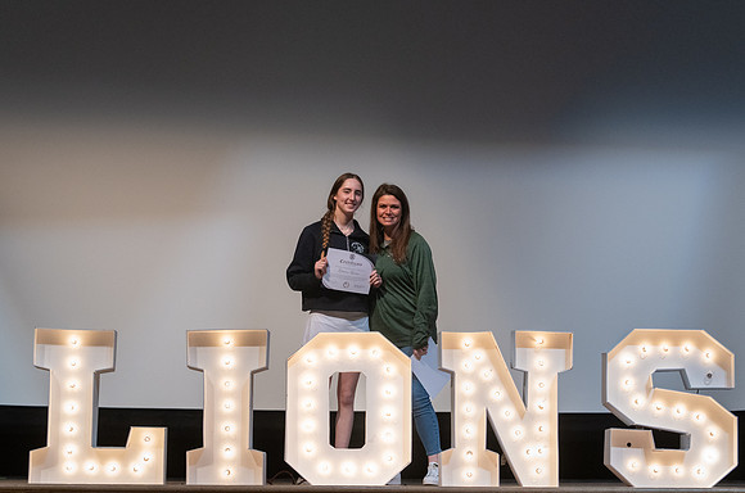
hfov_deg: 24.7
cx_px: 393
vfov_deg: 16.5
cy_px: 231
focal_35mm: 82
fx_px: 1702
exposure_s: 1/320
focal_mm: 70
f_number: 4
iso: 5000
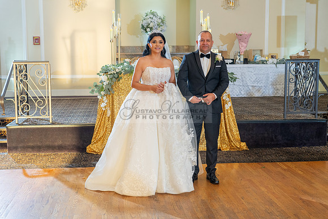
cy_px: 117
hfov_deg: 38.0
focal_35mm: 52
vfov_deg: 25.9
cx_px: 151
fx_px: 476
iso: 800
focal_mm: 48
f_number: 4
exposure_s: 1/80
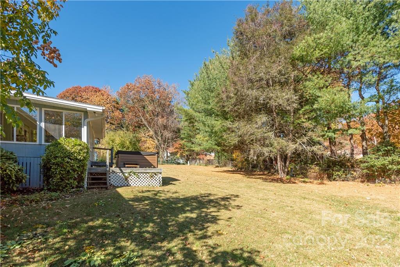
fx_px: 189
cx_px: 200
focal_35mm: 17
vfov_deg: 70.5
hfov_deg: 93.3
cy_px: 134
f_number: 7.1
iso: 320
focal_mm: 17
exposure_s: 1/1000
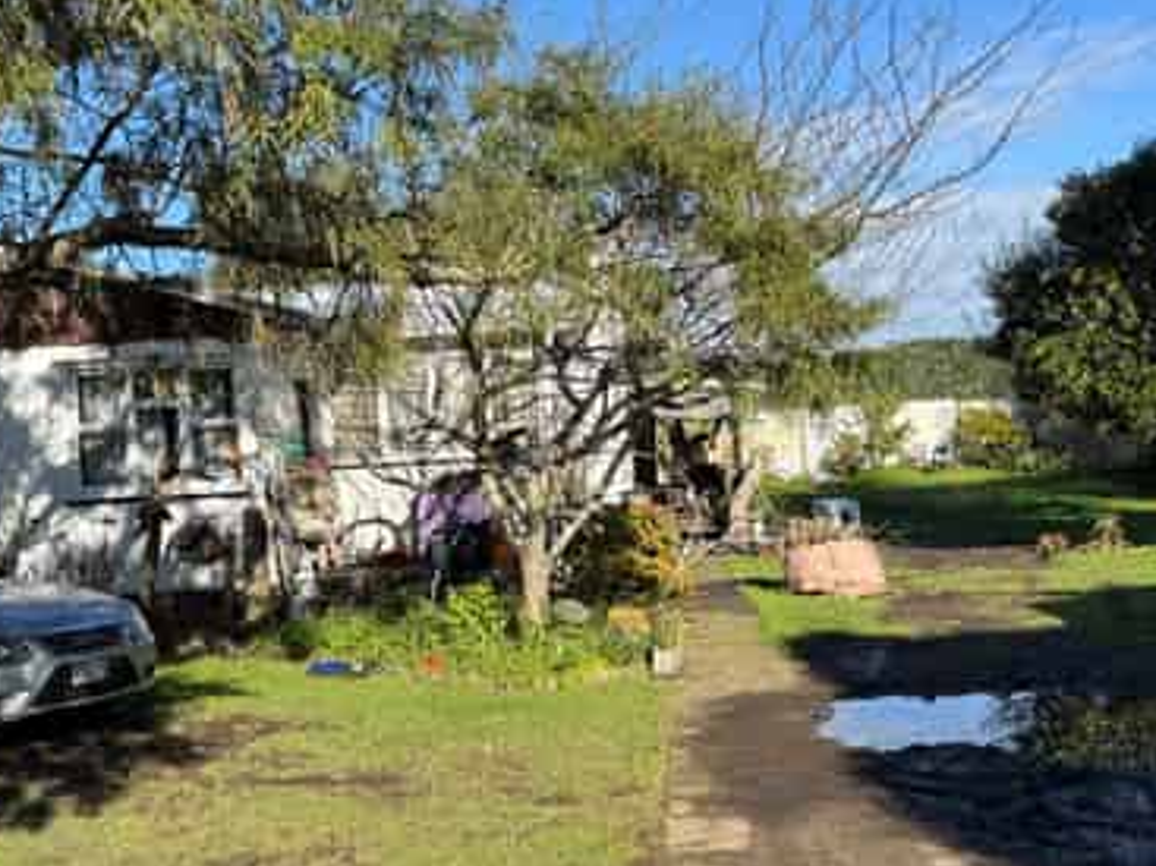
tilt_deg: +0.1
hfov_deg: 43.8
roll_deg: +3.2
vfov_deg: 33.6
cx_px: 636
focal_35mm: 43
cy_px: 464
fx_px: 1436
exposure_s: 1/2833
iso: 80
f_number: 1.78
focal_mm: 6.76
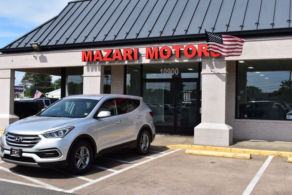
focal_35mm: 42
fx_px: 341
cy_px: 98
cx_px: 146
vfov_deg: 31.9
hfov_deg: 46.4
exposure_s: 1/500
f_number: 11
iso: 280
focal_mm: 28
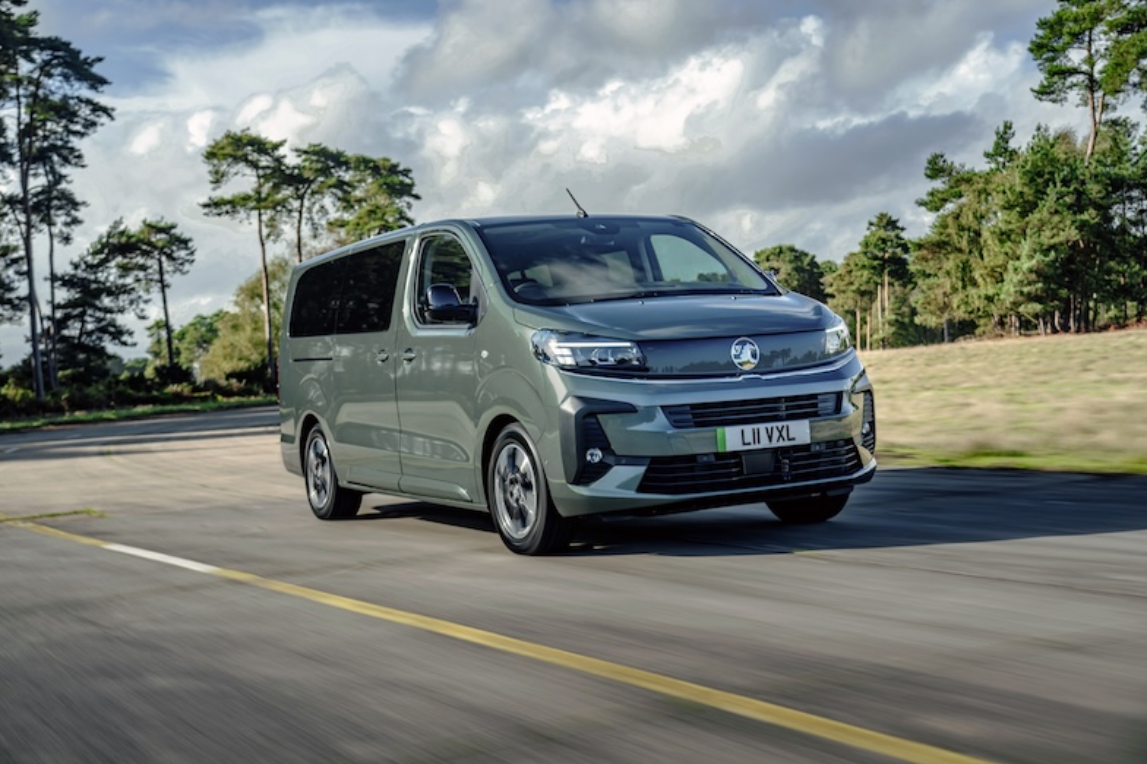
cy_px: 378
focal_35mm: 49
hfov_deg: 40.4
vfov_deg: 27.5
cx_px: 584
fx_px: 1560
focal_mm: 48
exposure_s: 1/40
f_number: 4
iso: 50
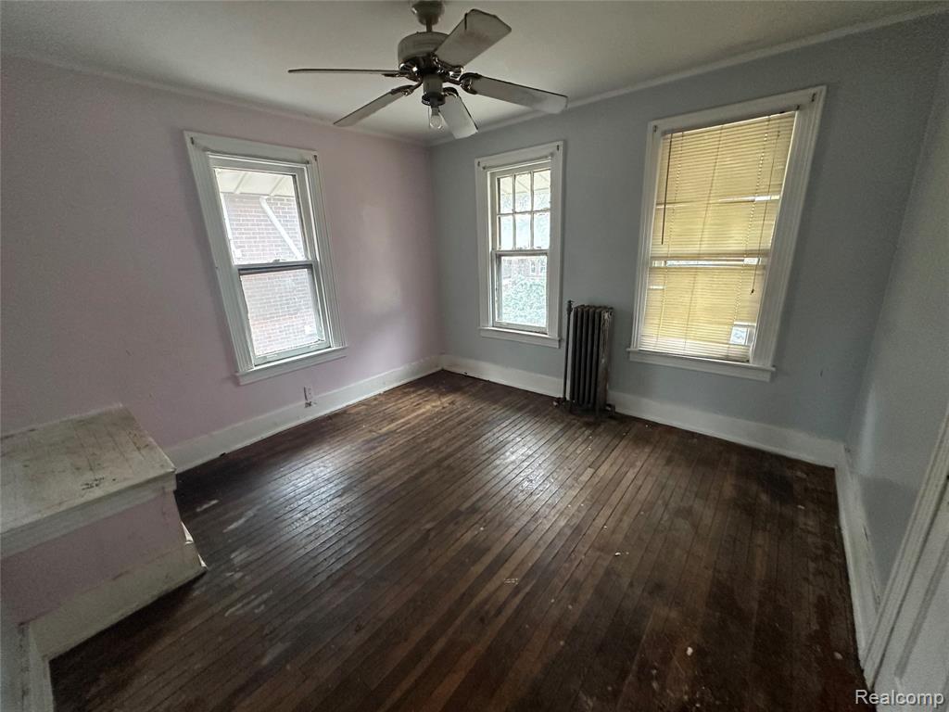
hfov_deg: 102.1
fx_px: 384
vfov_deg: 85.7
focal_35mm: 14
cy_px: 356
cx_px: 474
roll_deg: +2.8
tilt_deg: -15.8
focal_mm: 2.22
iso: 500
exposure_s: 1/60
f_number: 2.2
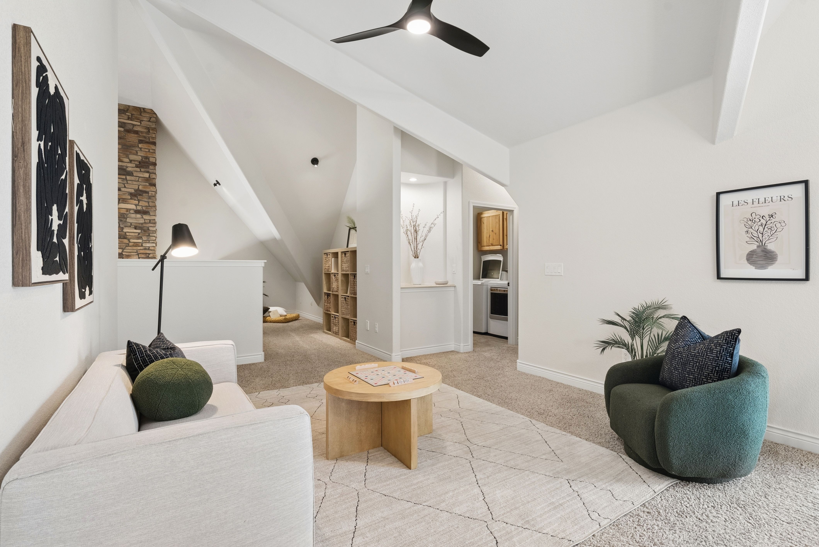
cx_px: 410
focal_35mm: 17
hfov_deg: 93.2
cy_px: 274
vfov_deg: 70.5
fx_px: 387
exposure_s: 1/30
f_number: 9
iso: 640
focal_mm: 17
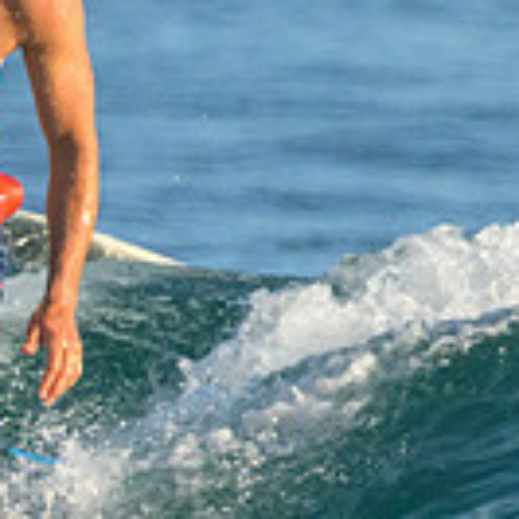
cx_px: -732
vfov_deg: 0.4
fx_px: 67834
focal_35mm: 3999
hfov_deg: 0.4
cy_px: 429
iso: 2800
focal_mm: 800
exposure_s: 1/2000
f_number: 11
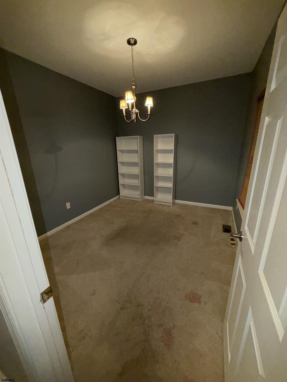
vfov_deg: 102.1
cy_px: 191
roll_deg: +1.7
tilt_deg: -17.3
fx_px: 155
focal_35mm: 14
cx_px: 144
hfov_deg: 85.7
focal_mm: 2.22
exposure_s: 1/60
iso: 200
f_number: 2.2
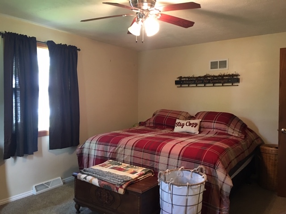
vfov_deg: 48.2
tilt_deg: -1.5
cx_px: 143
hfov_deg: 61.7
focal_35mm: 29
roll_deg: -0.3
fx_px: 240
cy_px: 107
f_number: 2.2
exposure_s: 1/15
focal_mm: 4.15
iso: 100
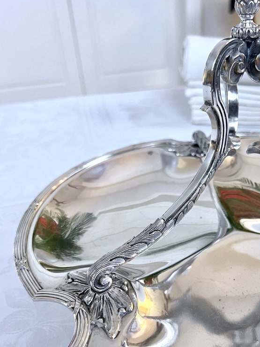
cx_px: 169
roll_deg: +3.4
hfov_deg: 39.3
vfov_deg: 50.8
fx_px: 361
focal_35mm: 36
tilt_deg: -34.1
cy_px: 219
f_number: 1.5
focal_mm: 5.7
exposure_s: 1/50
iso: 200
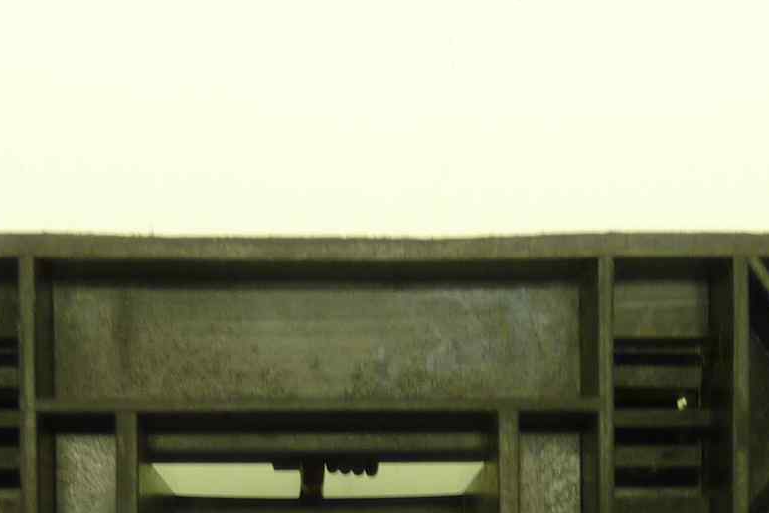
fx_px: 1837
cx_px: 385
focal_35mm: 86
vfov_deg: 15.0
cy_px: 721
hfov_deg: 23.6
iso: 80
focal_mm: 4.1
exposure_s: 1/20
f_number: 3.3
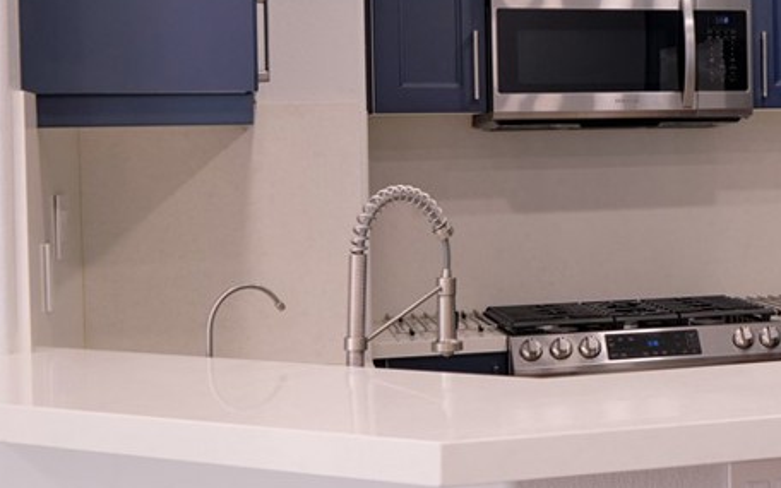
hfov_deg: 27.0
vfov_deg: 18.3
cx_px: 822
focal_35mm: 71
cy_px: 177
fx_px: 1511
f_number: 4.5
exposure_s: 1/15
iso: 160
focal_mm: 20.5
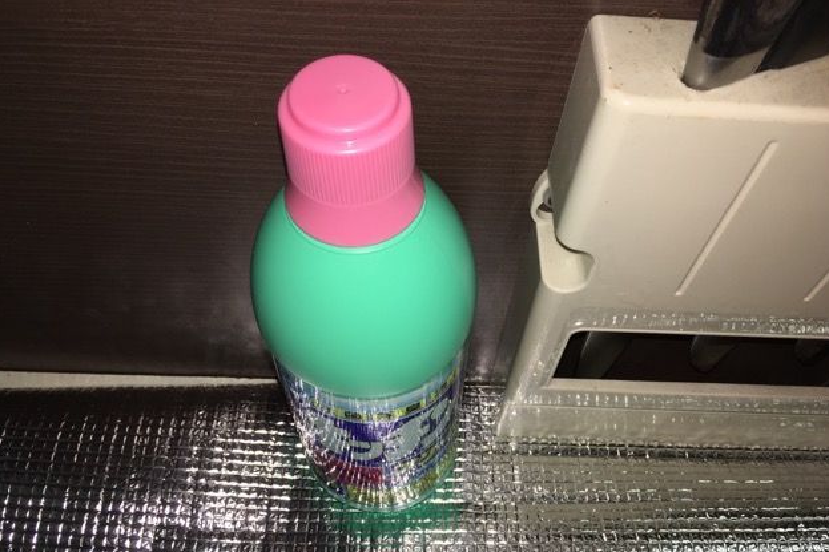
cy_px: 318
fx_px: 714
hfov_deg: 60.3
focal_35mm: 31
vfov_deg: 42.2
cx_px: 420
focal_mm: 4.15
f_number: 2.2
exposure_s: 1/55
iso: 25
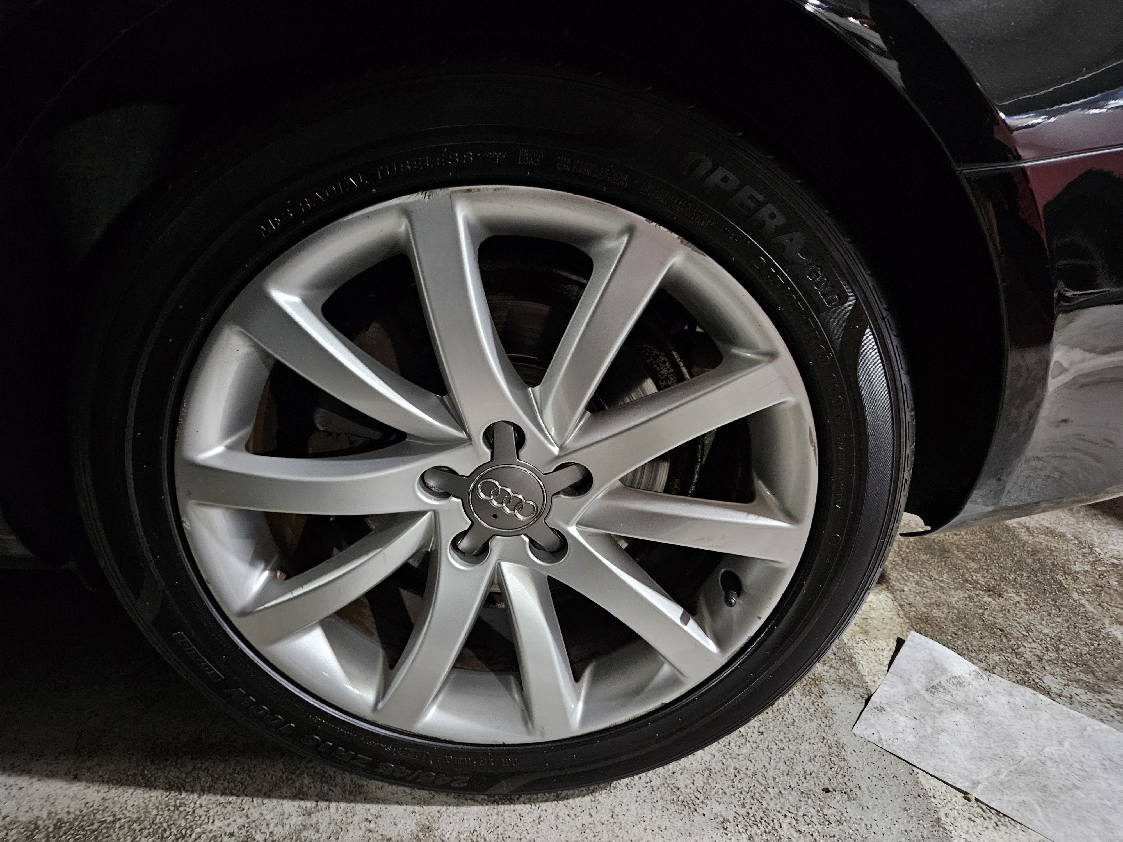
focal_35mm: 23
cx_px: 562
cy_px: 421
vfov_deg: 58.9
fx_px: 746
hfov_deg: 73.9
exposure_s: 1/24
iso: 640
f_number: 1.8
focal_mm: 5.4
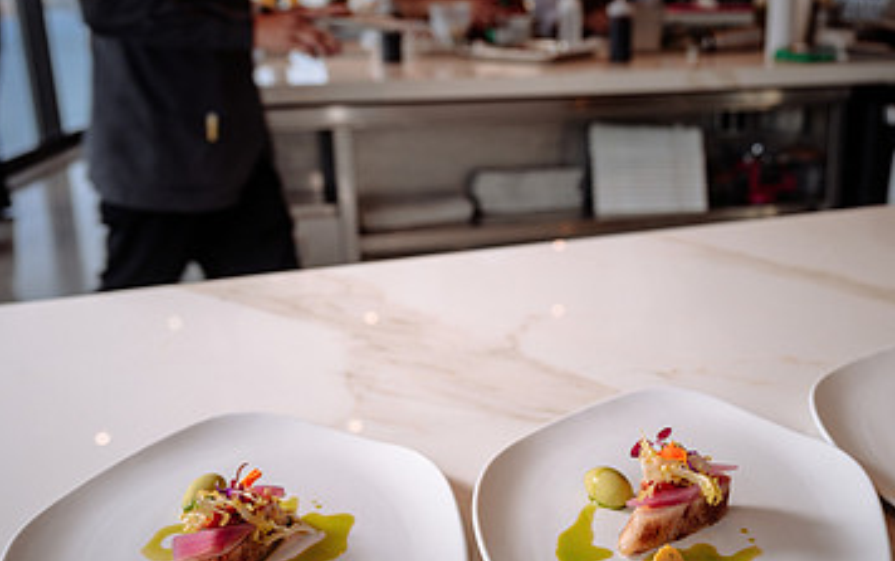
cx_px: 584
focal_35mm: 43
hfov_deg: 45.6
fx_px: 1050
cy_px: 331
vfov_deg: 29.8
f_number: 4
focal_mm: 24
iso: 100
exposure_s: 1/125
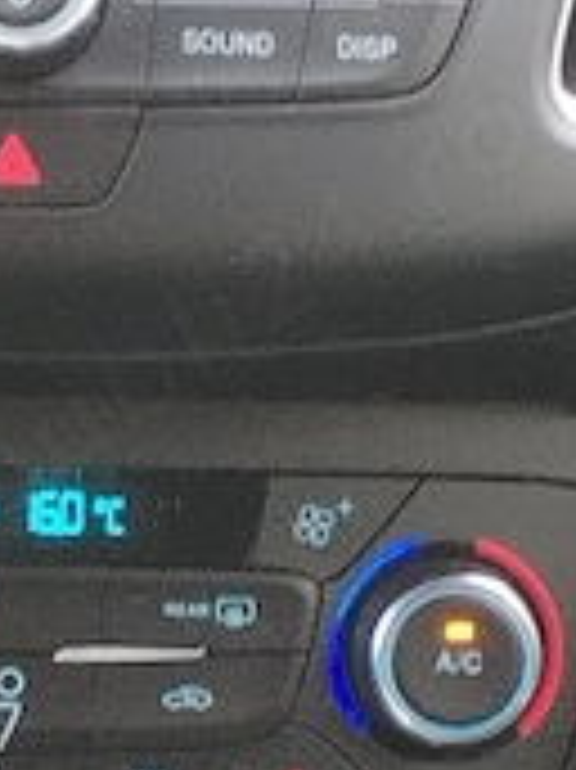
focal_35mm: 239
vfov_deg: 8.3
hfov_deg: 6.2
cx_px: -76
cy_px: 459
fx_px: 5309
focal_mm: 4.75
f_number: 1.8
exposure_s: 1/33.3
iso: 327
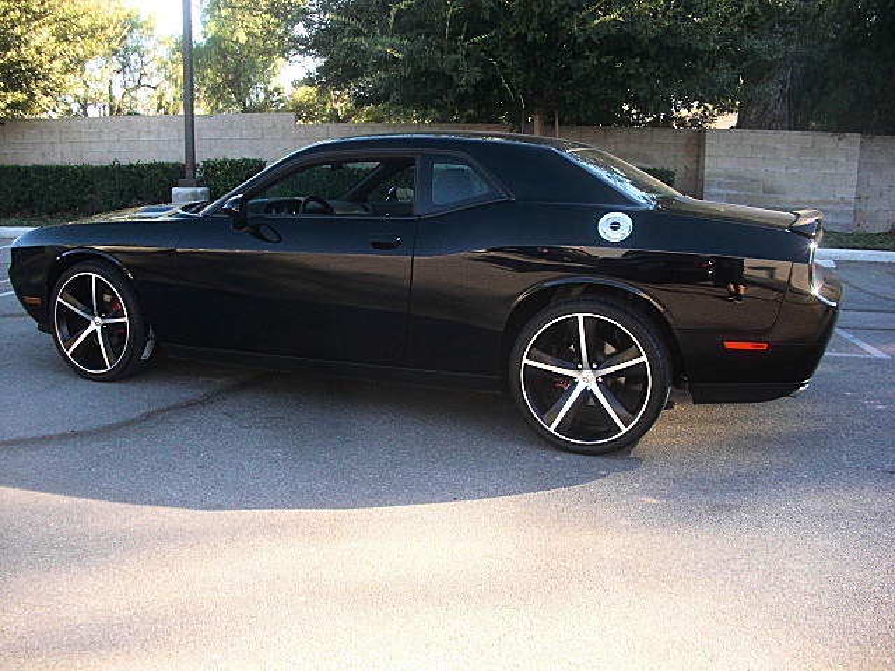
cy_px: 336
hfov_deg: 51.4
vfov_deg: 39.7
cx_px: 448
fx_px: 931
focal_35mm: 36
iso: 50
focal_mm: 6.3
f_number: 2.8
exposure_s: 1/80
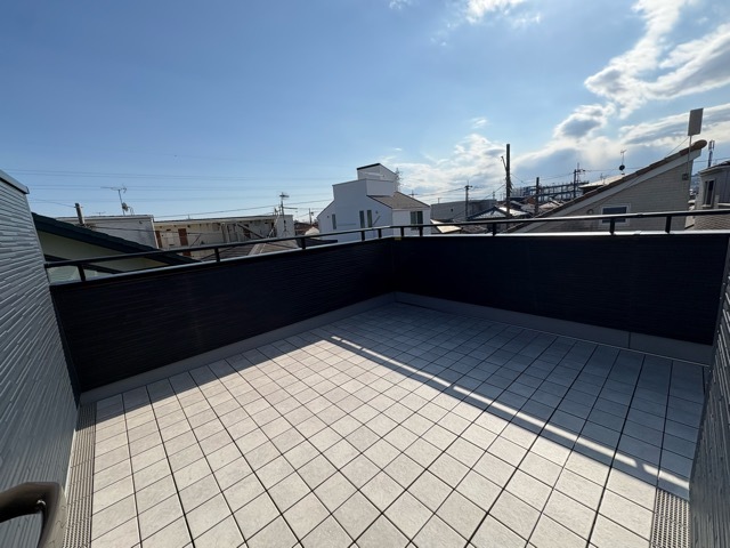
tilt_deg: -10.1
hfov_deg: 102.1
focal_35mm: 14
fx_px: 295
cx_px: 365
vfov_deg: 85.7
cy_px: 274
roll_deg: +4.3
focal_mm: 2.22
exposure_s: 1/2584
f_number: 2.2
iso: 64
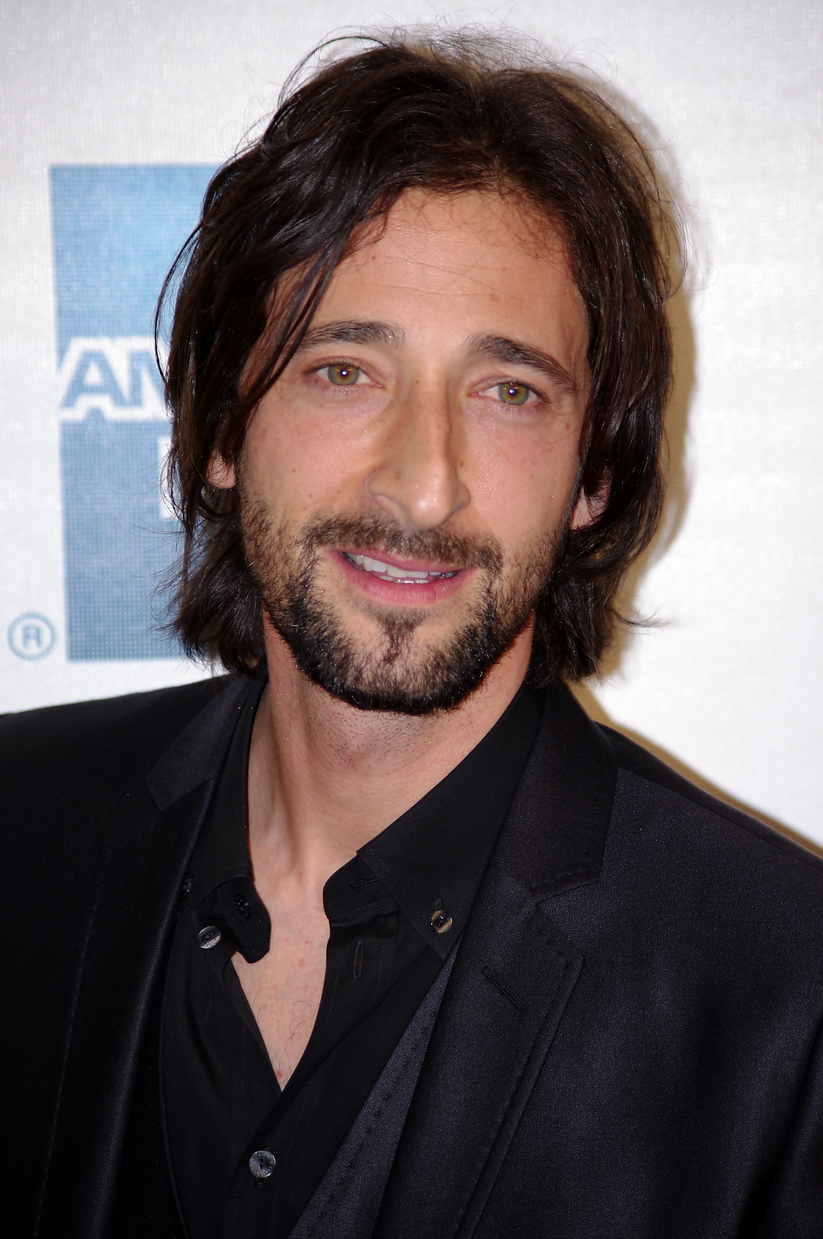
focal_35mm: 162
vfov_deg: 12.7
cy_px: 620
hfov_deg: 8.5
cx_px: 412
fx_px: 5569
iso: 200
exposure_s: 1/180
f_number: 4.5
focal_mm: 107.5
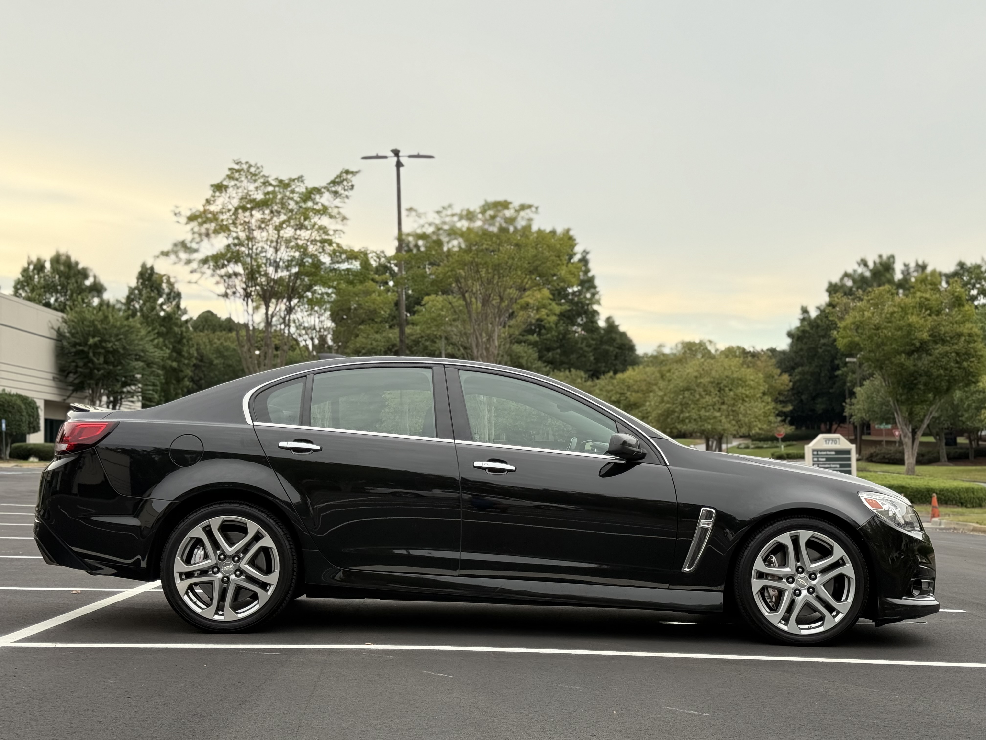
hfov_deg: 39.7
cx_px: 493
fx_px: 1367
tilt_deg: +2.9
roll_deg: +1.0
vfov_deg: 30.3
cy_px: 370
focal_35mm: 48
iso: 125
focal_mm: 6.76
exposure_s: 1/242
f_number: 1.78
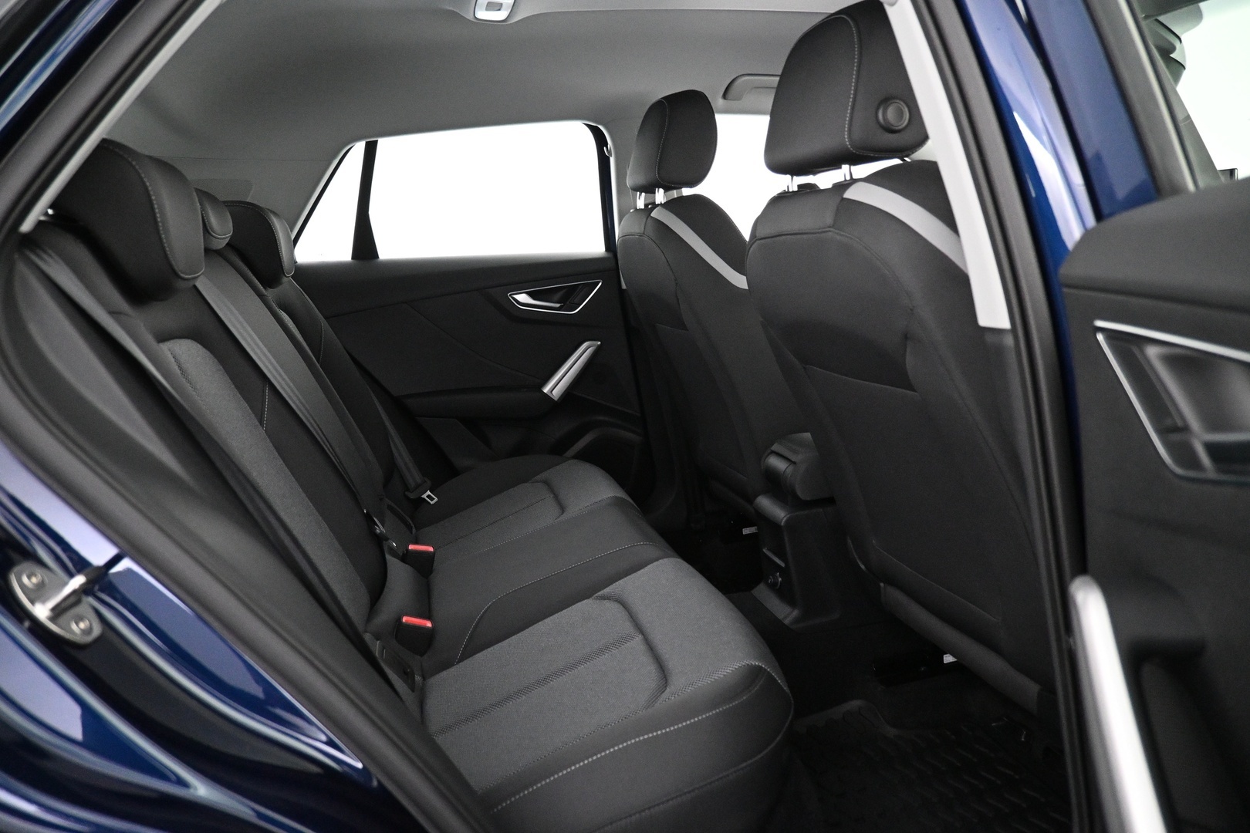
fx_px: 833
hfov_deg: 73.7
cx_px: 625
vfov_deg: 53.1
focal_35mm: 24
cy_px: 416
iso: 4000
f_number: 3.5
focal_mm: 16
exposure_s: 1/40
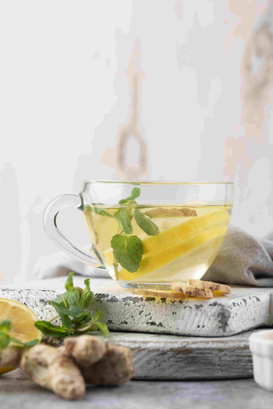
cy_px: 204
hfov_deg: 13.1
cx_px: 136
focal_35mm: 105
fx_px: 1193
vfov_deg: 19.4
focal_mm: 105
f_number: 9
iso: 100
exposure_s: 1/100
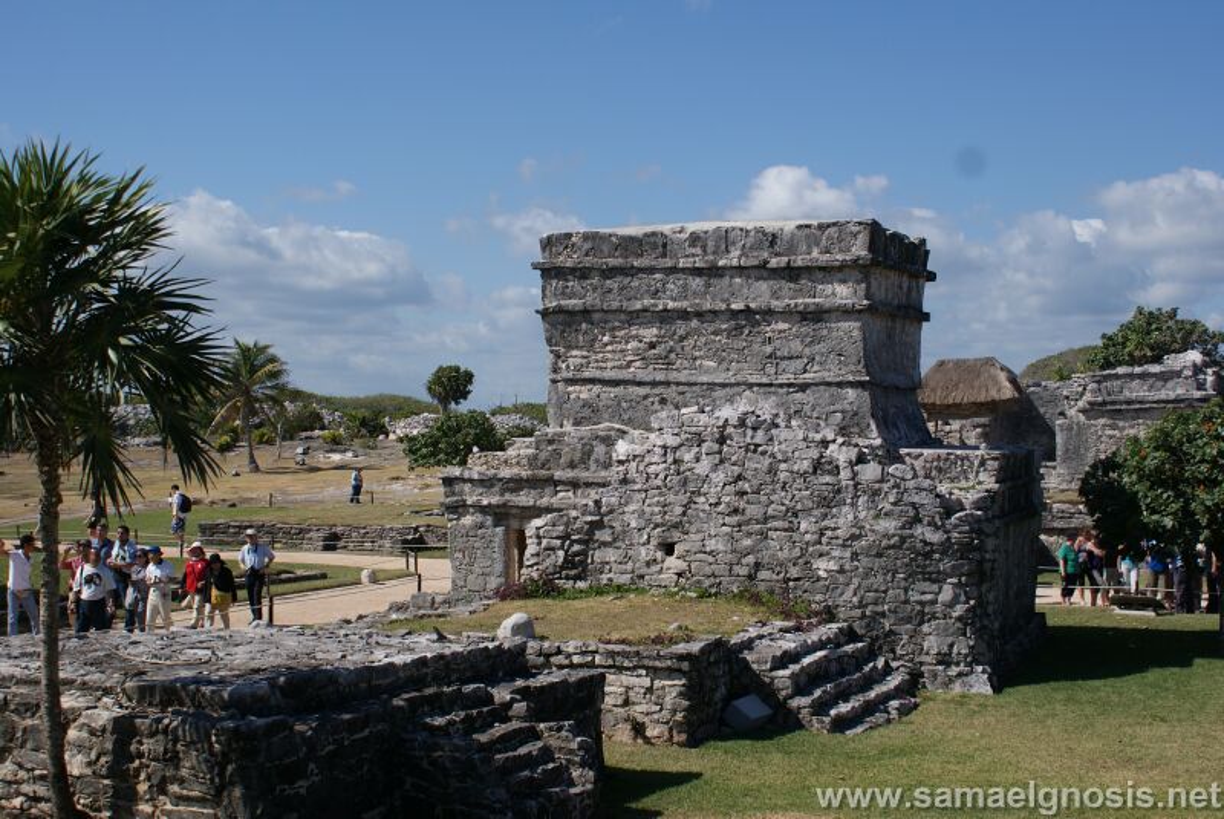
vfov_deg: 32.0
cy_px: 410
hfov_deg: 46.4
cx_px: 612
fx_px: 1429
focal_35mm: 42
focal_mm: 28
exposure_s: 1/800
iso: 100
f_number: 5.6
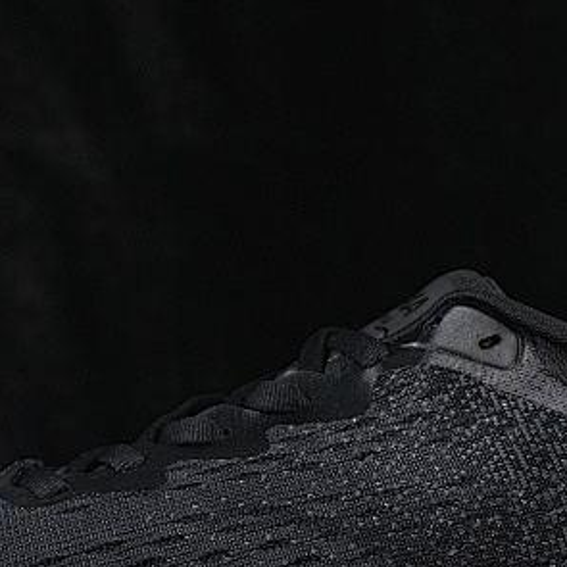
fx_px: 4318
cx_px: 344
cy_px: 446
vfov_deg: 7.5
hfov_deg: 7.5
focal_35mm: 233
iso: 160
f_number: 6.3
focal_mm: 50
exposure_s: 1/60
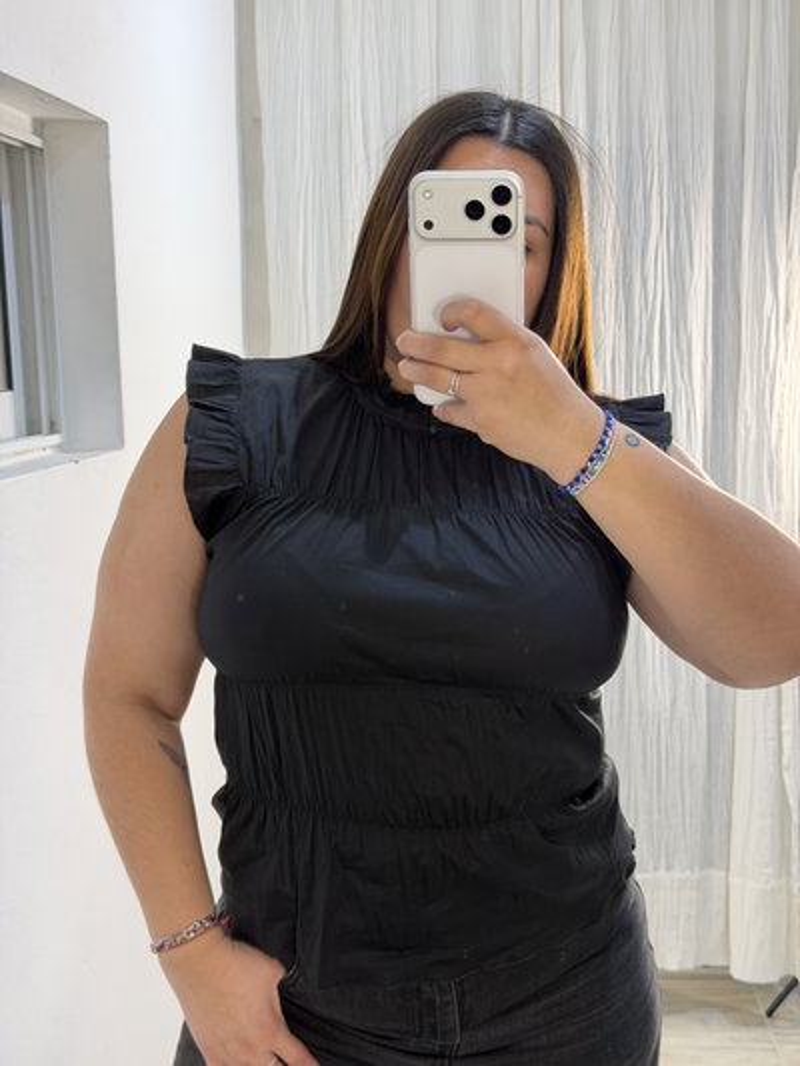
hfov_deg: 30.3
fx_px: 1478
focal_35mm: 48
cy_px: 533
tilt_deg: -15.3
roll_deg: +1.5
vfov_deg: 39.6
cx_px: 400
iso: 125
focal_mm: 6.76
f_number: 1.78
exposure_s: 1/100
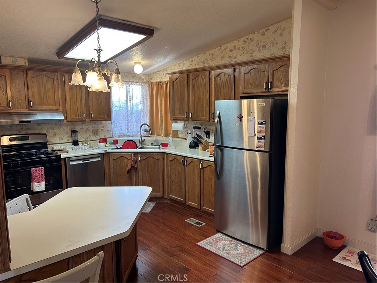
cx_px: 188
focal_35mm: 26
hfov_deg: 67.3
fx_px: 283
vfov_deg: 53.1
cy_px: 142
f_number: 1.5
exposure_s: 1/120
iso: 125
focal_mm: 5.7
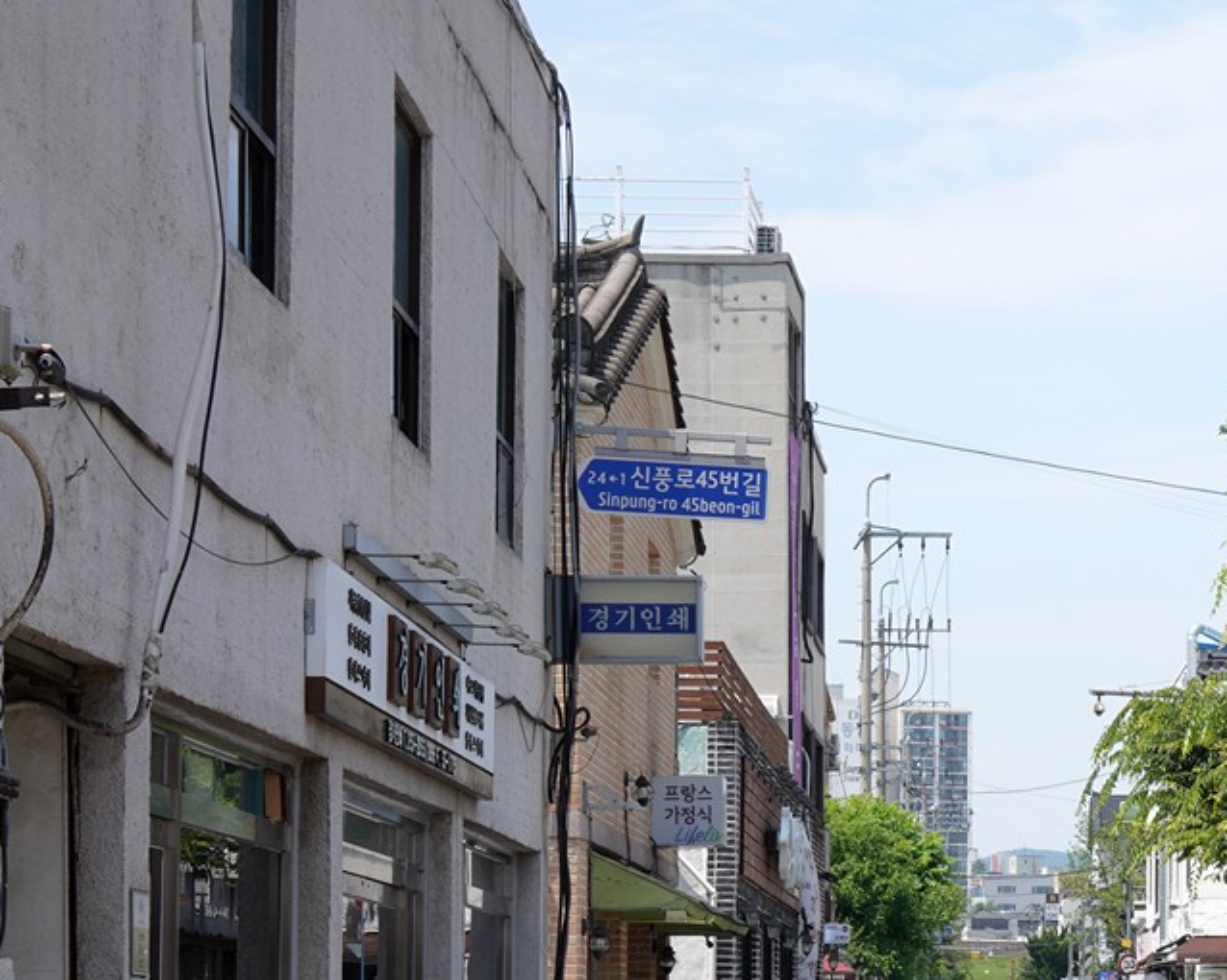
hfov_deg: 18.1
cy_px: 832
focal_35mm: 103
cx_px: 1287
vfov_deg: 14.8
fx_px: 3739
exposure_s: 1/125
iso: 200
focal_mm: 35
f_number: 14
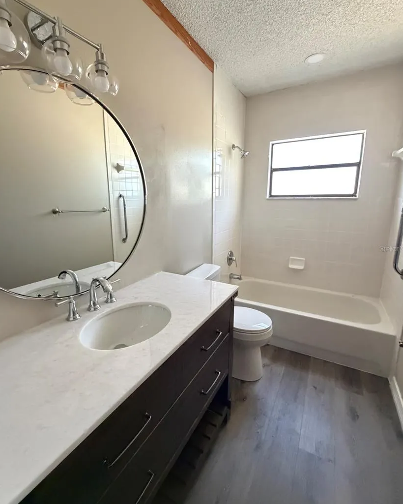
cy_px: 248
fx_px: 239
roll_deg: +0.6
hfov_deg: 80.3
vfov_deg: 93.1
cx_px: 193
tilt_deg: -12.4
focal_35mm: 16
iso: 1250
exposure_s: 1/40
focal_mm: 2.22
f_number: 2.2
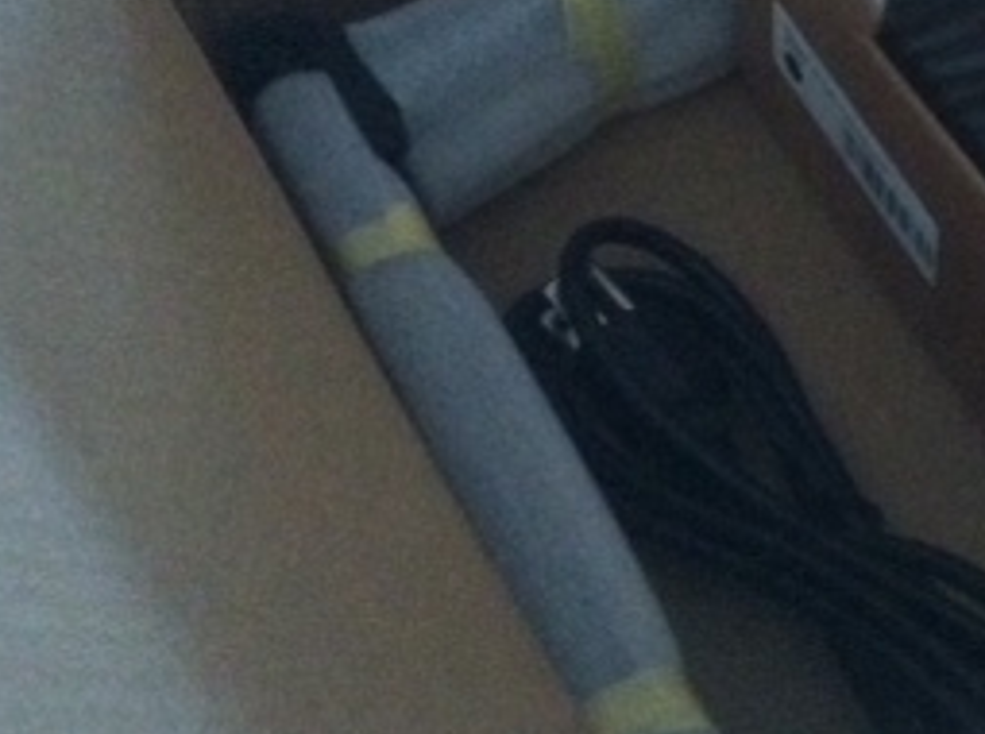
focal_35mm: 88
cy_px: -19
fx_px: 2498
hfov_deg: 21.2
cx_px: 1070
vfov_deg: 16.3
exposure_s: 1/15
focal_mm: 3.85
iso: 1000
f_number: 2.8
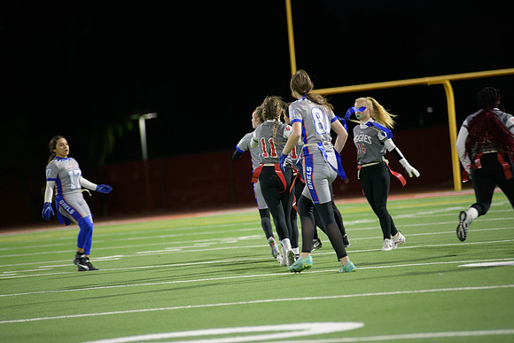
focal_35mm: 200
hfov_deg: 10.3
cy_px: 172
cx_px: 257
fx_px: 2856
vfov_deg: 6.9
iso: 1600
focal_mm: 200
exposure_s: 1/200
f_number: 2.8
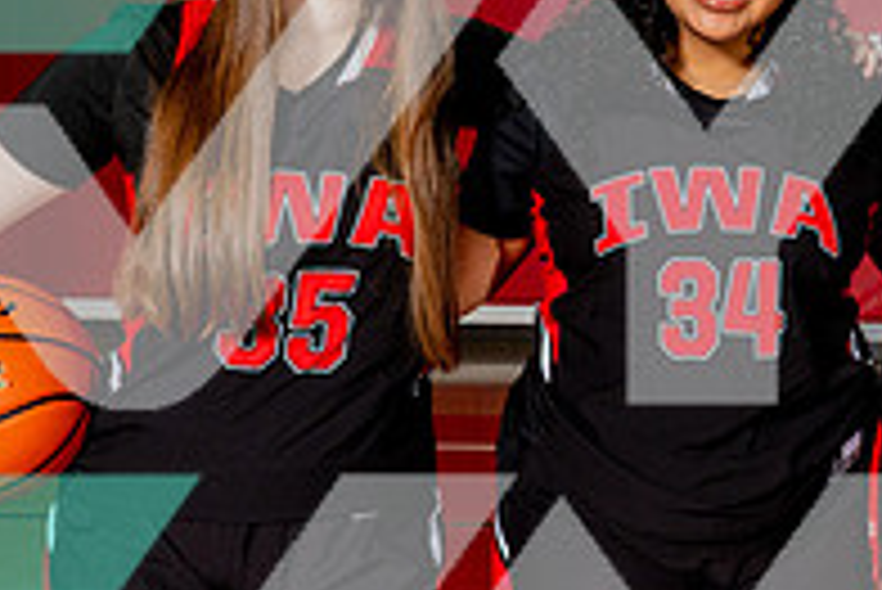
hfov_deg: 25.3
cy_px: 169
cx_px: 891
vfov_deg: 17.9
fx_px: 1863
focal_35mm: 76
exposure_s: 1/250
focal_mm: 24
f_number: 8
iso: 400
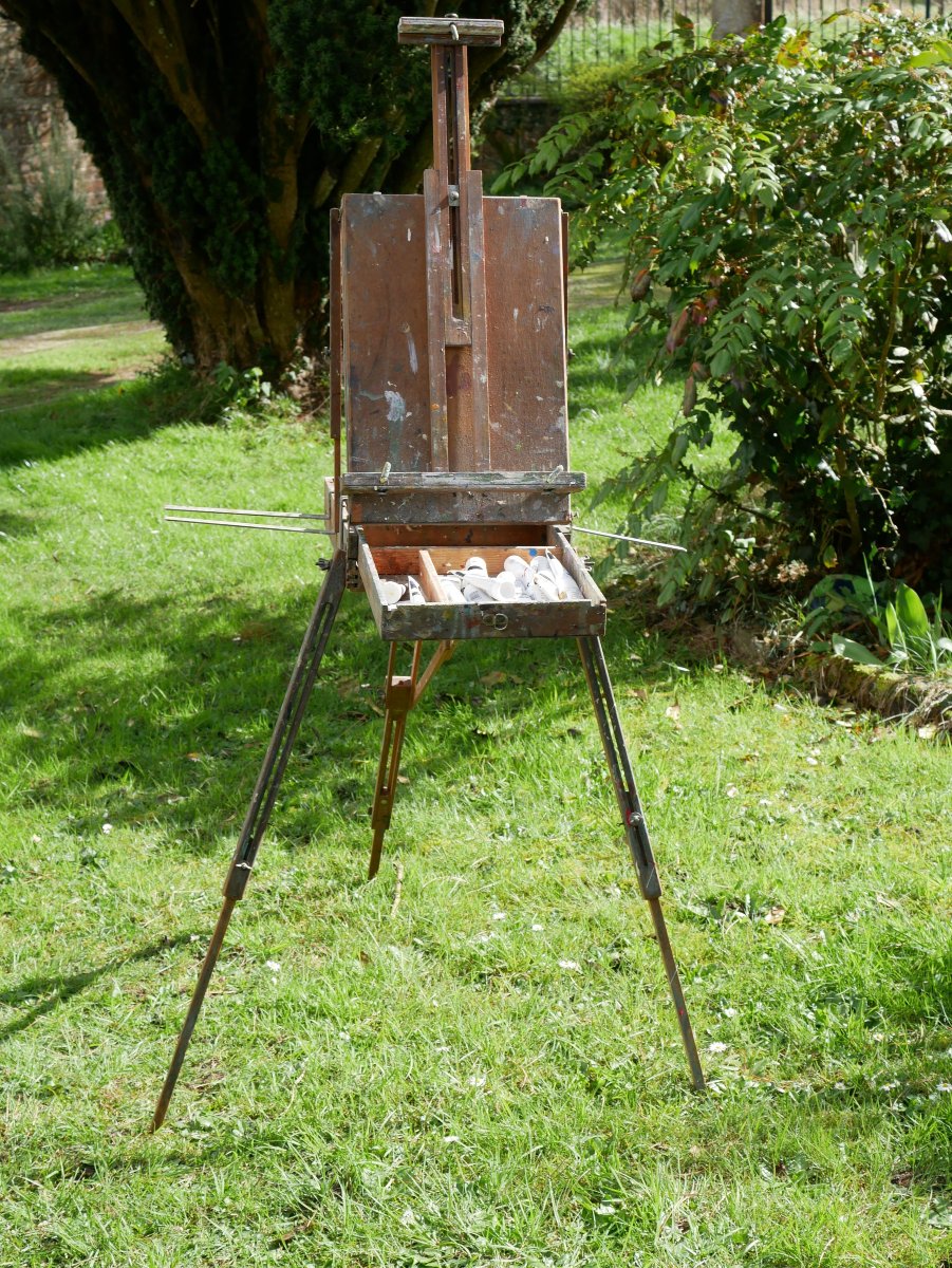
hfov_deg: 24.4
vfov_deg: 32.2
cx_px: 476
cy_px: 634
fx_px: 2199
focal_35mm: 60
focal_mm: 30
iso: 200
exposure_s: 1/320
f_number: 5.6
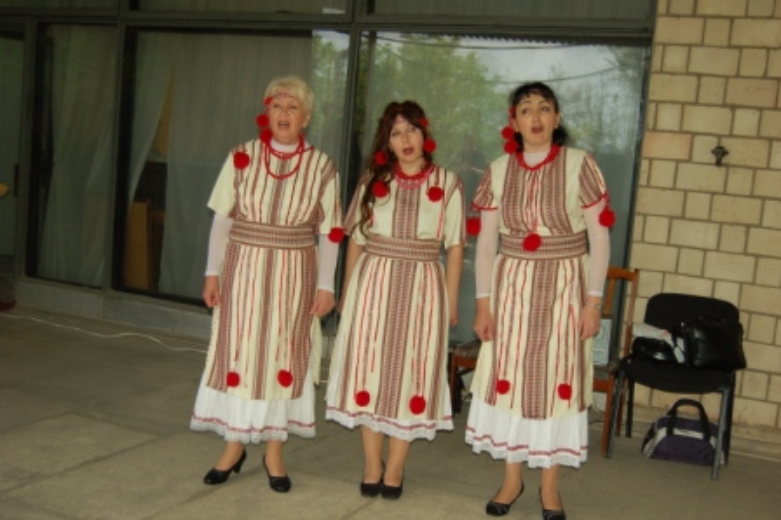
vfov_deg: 29.8
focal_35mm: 45
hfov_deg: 43.6
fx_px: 976
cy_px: 260
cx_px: 390
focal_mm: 30
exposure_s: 1/500
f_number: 4.2
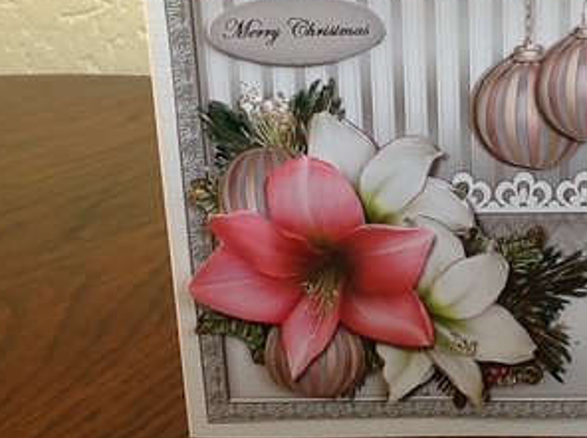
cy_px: 177
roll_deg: +3.6
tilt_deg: -20.7
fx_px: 1134
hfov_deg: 28.6
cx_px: 436
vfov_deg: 21.8
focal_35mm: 67
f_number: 2.4
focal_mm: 2.03
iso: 50
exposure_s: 1/30
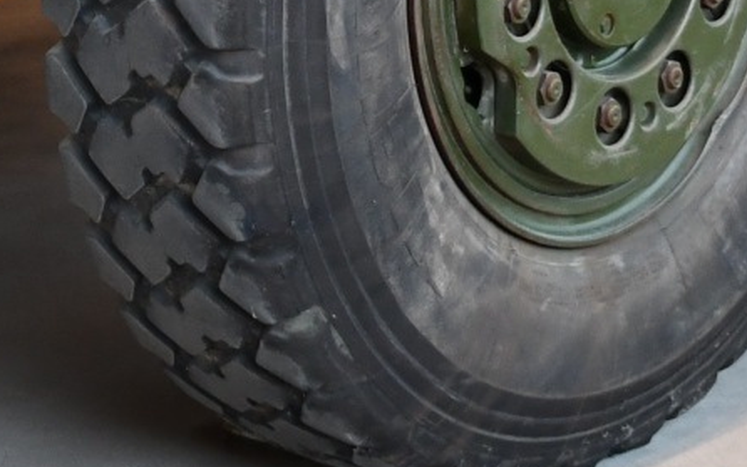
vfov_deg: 5.2
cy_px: -634
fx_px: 5030
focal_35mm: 247
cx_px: 325
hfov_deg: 8.5
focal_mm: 30
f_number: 3.2
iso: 500
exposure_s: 1/30
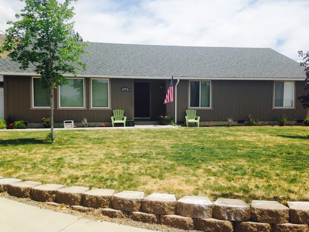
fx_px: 312
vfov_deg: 40.7
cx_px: 161
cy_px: 117
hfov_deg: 52.6
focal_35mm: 35
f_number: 2.4
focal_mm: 4.12
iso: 50
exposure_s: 1/2088
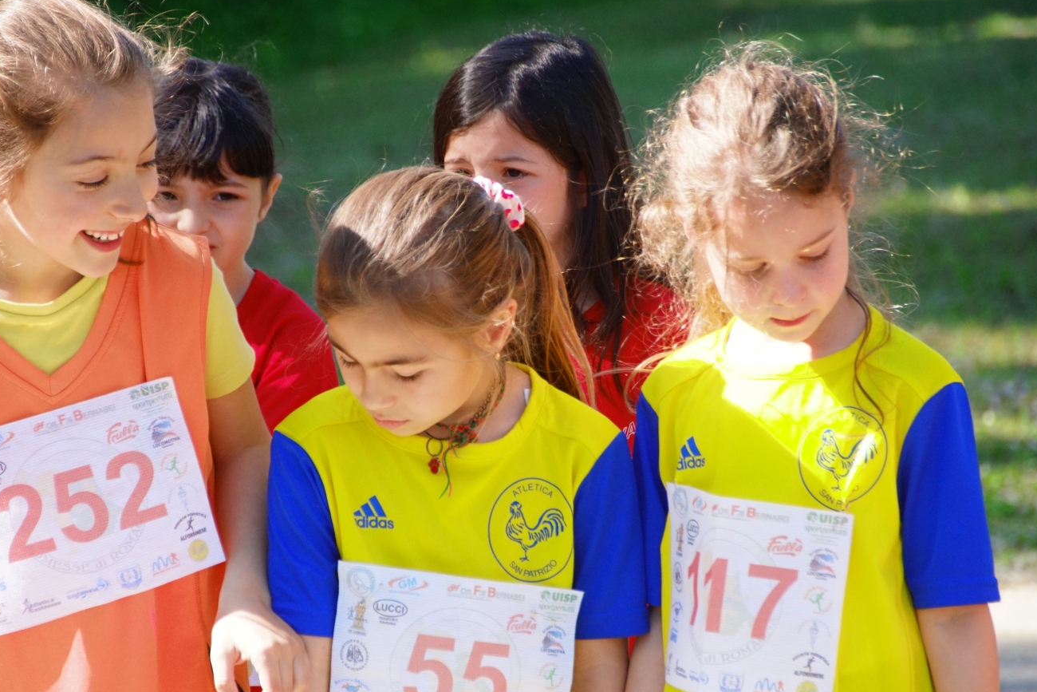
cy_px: 415
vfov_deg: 3.7
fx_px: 10630
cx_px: 473
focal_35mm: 369
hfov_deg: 5.6
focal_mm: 200
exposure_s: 1/640
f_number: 6.3
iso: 1000
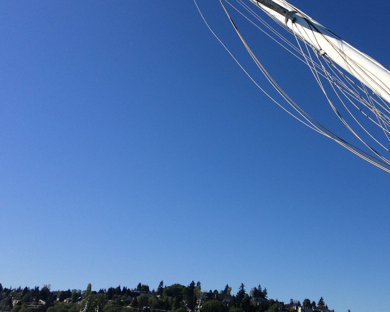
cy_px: 95
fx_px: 496
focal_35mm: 43
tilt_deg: +28.2
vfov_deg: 34.4
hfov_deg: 42.1
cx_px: 272
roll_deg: -2.1
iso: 32
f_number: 2.2
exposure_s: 1/2933
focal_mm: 4.15
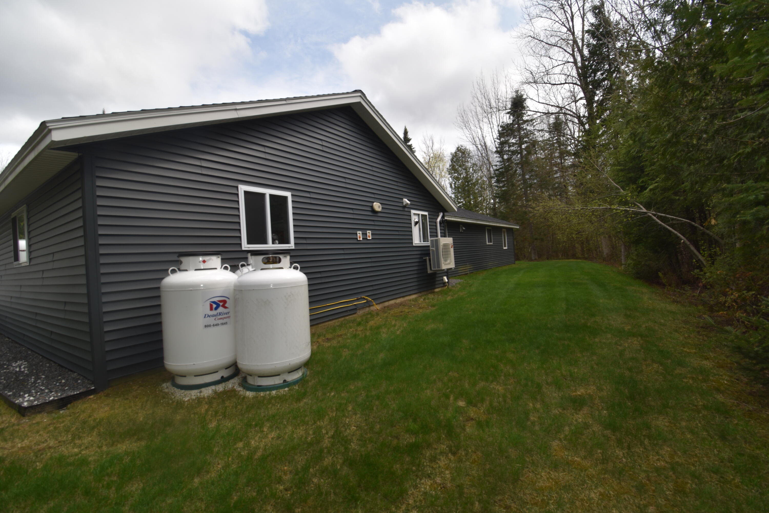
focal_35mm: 15
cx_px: 384
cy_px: 256
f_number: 9
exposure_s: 1/200
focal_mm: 10
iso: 100
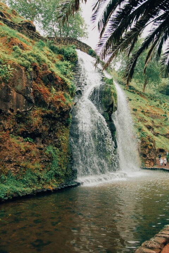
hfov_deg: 22.6
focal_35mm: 60
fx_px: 423
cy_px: 126
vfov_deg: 33.4
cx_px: 84
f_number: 7.1
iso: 200
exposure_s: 1/200
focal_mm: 40
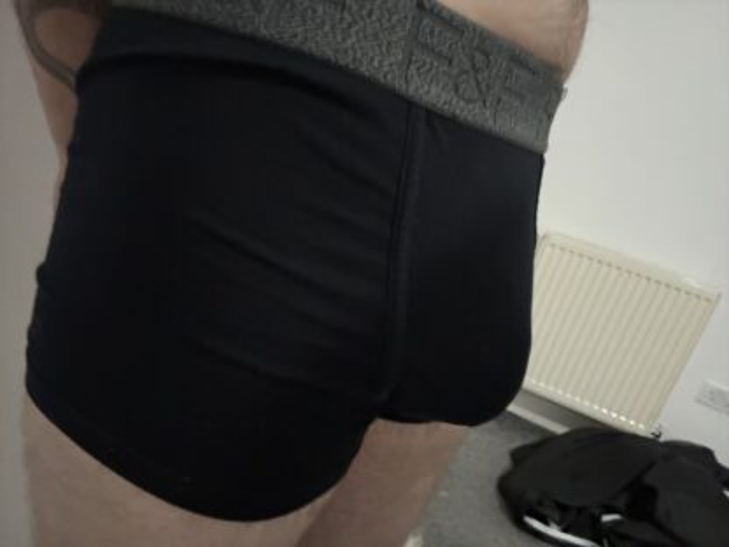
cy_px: 274
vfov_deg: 58.9
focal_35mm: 23
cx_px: 364
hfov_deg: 73.9
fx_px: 484
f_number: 1.9
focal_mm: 2.69
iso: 640
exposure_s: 1/16
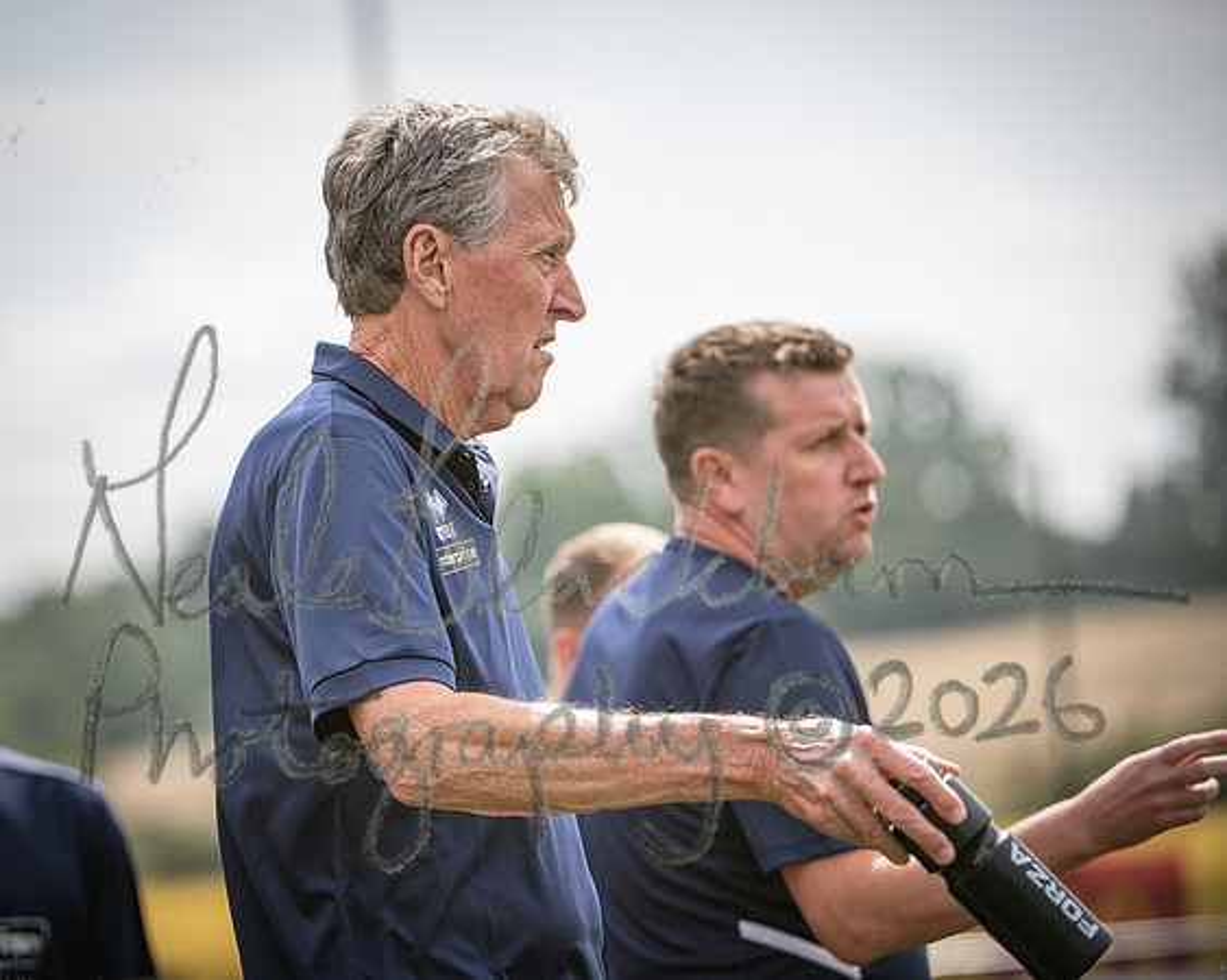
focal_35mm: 225
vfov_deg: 6.9
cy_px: 490
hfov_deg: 8.6
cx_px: 490
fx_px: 8181
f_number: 4
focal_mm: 200
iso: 400
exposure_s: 1/1600
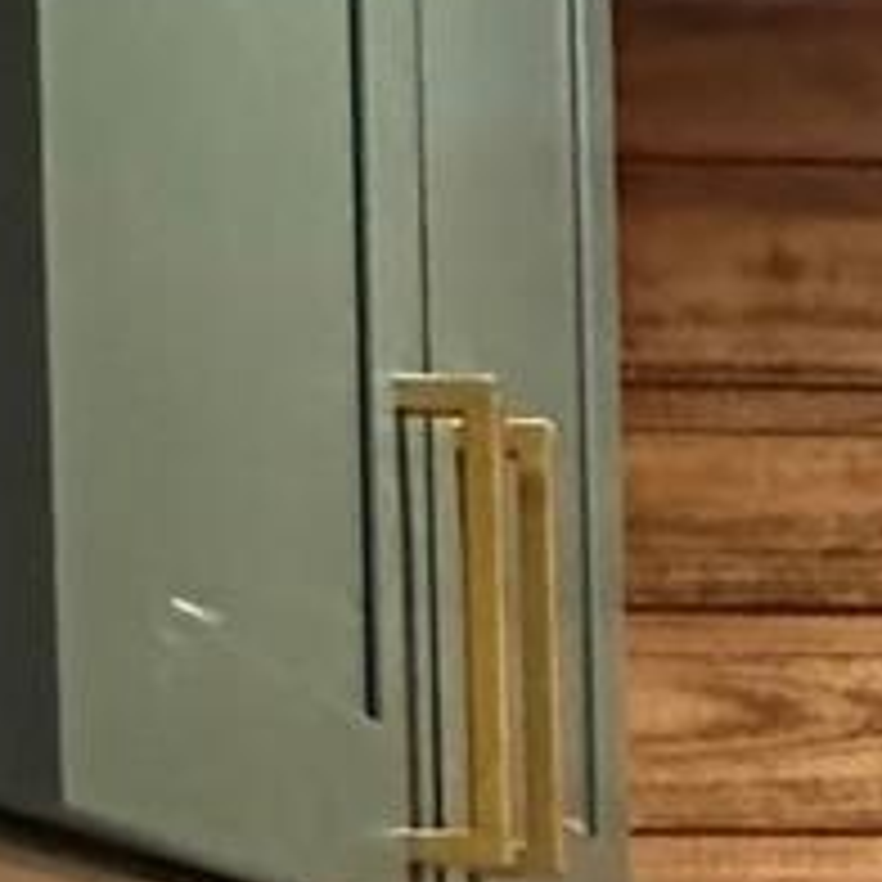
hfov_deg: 15.8
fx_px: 2796
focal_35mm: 97
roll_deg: -0.4
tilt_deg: -2.1
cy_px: 1305
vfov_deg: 16.4
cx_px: 1498
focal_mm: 2.22
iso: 1250
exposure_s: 1/60
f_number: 2.2
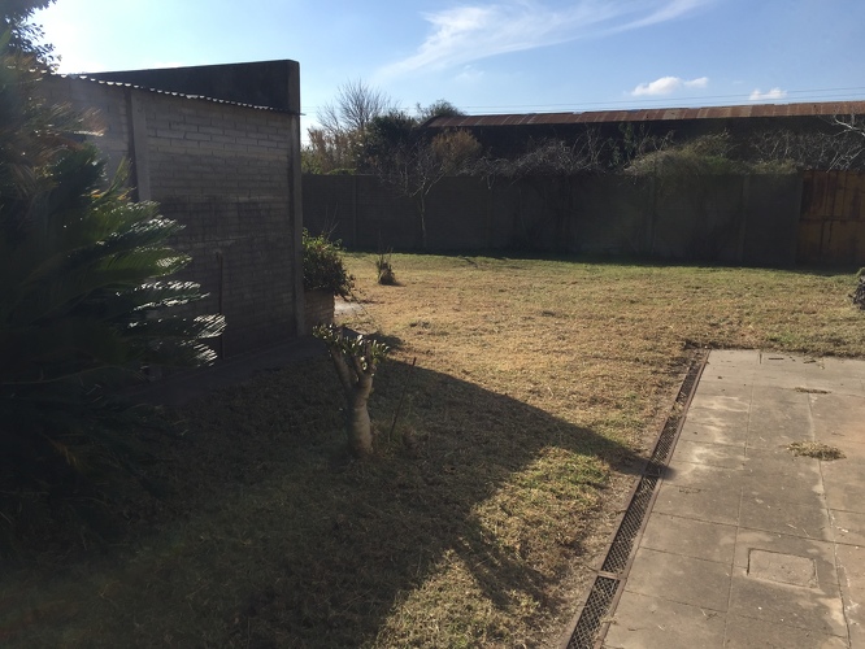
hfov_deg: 61.6
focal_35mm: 29
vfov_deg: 48.3
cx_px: 432
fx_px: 725
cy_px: 324
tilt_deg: -11.1
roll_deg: -1.2
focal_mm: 4.15
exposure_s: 1/1980
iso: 32
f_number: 2.2
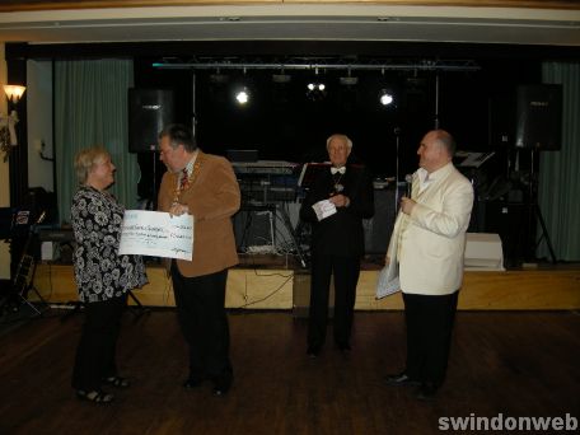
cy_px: 218
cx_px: 290
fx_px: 586
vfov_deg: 40.7
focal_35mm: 35
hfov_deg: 52.6
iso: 109
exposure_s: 1/60
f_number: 2.7
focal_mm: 7.5
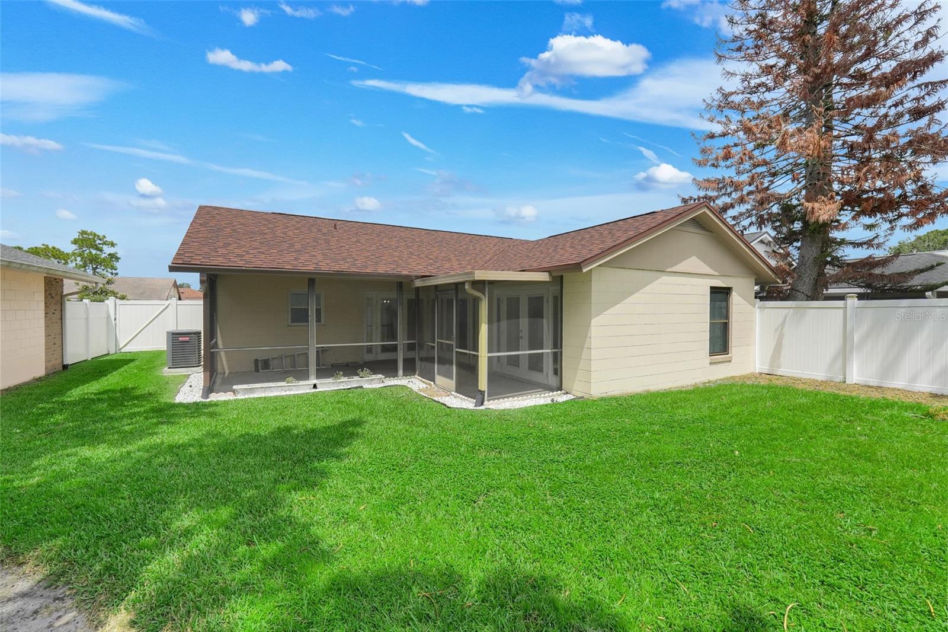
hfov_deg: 100.4
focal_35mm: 15
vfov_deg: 77.3
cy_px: 316
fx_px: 395
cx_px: 474
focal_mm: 10
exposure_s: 1/40
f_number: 9
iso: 250
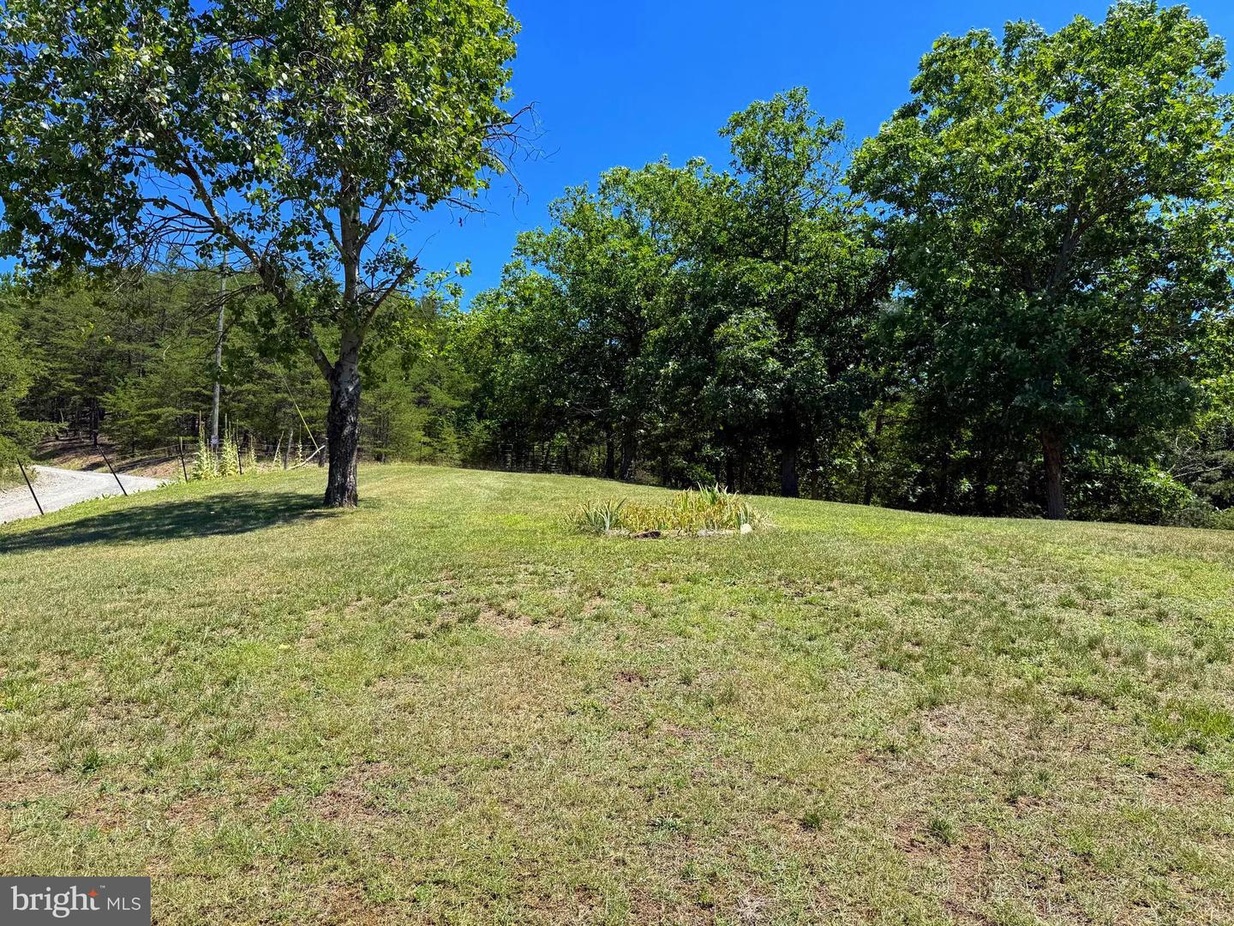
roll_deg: +0.3
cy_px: 463
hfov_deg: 71.6
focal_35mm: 24
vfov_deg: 56.8
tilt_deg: +8.2
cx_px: 617
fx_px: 856
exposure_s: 1/1553
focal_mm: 6.76
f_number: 1.78
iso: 80
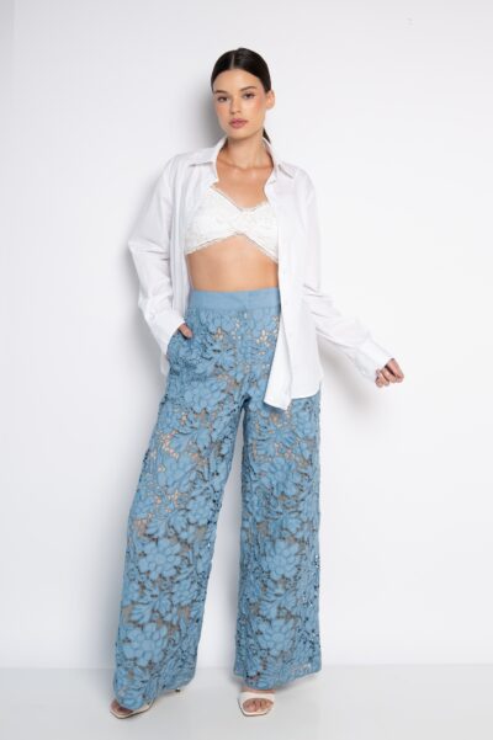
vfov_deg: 48.5
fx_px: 823
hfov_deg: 33.4
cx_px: 246
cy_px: 370
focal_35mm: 40
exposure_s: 1/125
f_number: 5
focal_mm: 40
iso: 320
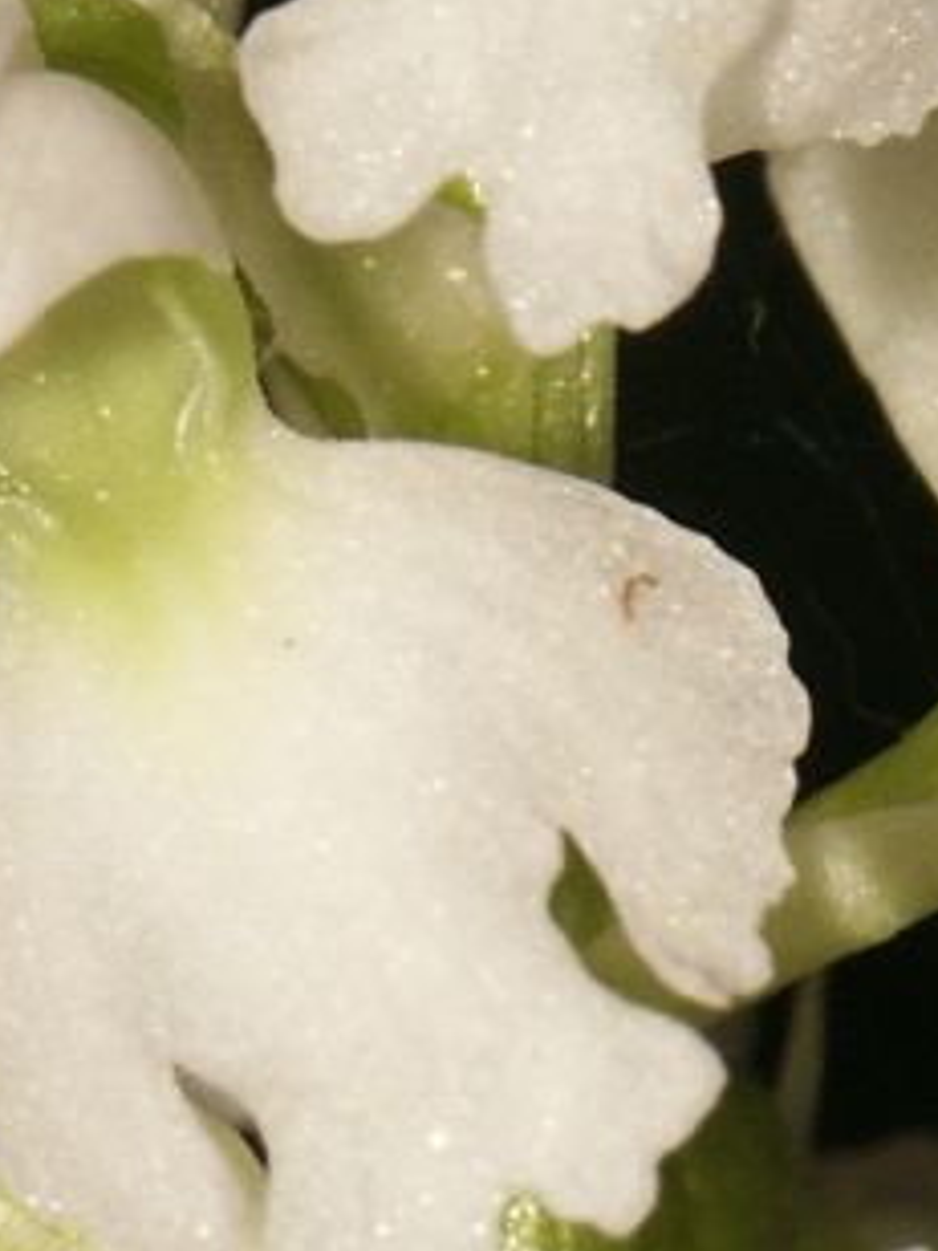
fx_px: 29265
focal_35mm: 810
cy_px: 1775
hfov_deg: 1.8
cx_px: 662
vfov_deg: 2.4
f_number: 8
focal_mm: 49.26
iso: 100
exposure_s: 1/180
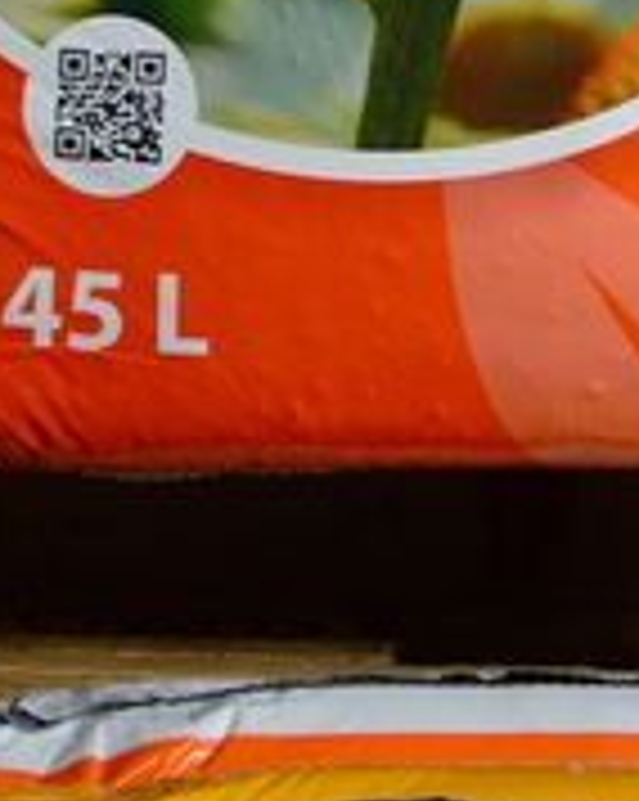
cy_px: -932
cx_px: 522
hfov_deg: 11.5
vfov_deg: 12.3
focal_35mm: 133
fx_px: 3152
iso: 560
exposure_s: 1/50
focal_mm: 21
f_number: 3.8
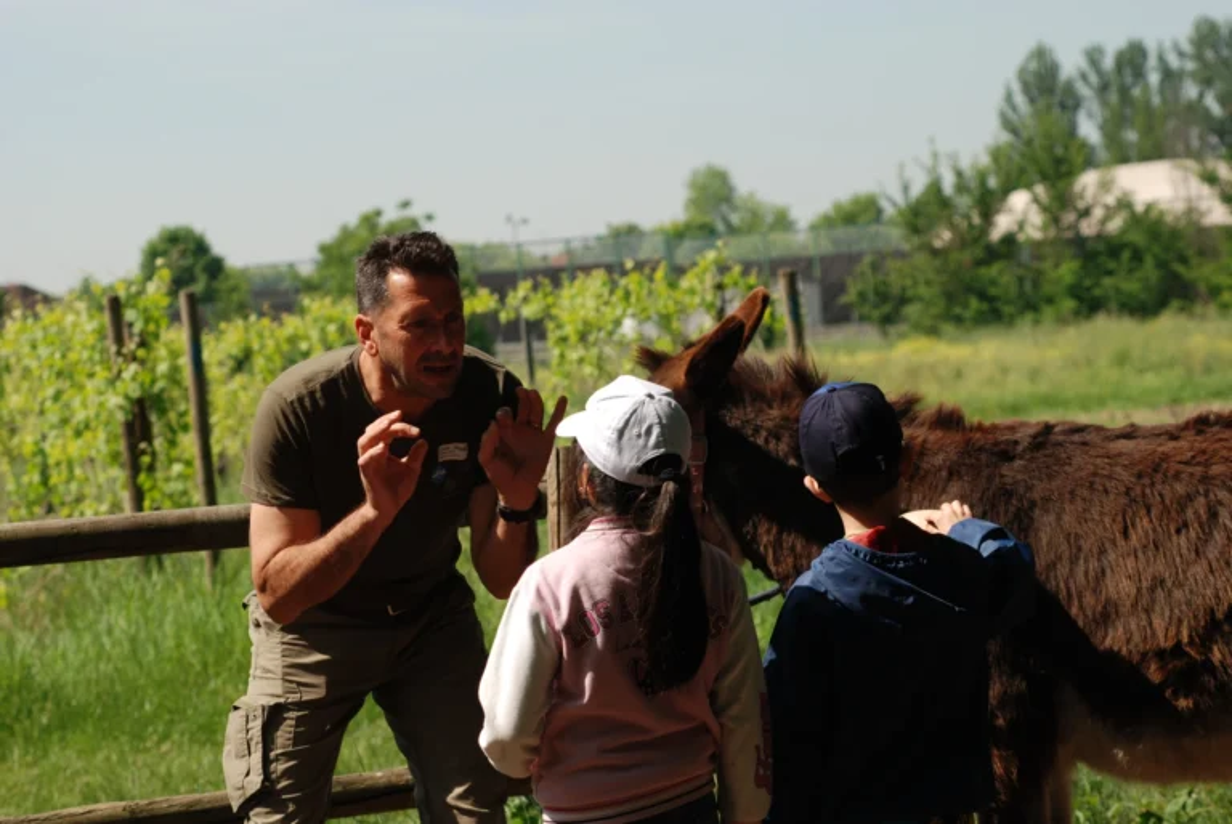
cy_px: 412
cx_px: 616
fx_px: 3597
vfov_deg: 13.1
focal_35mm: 105
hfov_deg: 19.4
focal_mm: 70
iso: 100
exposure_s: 1/500
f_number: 5.6
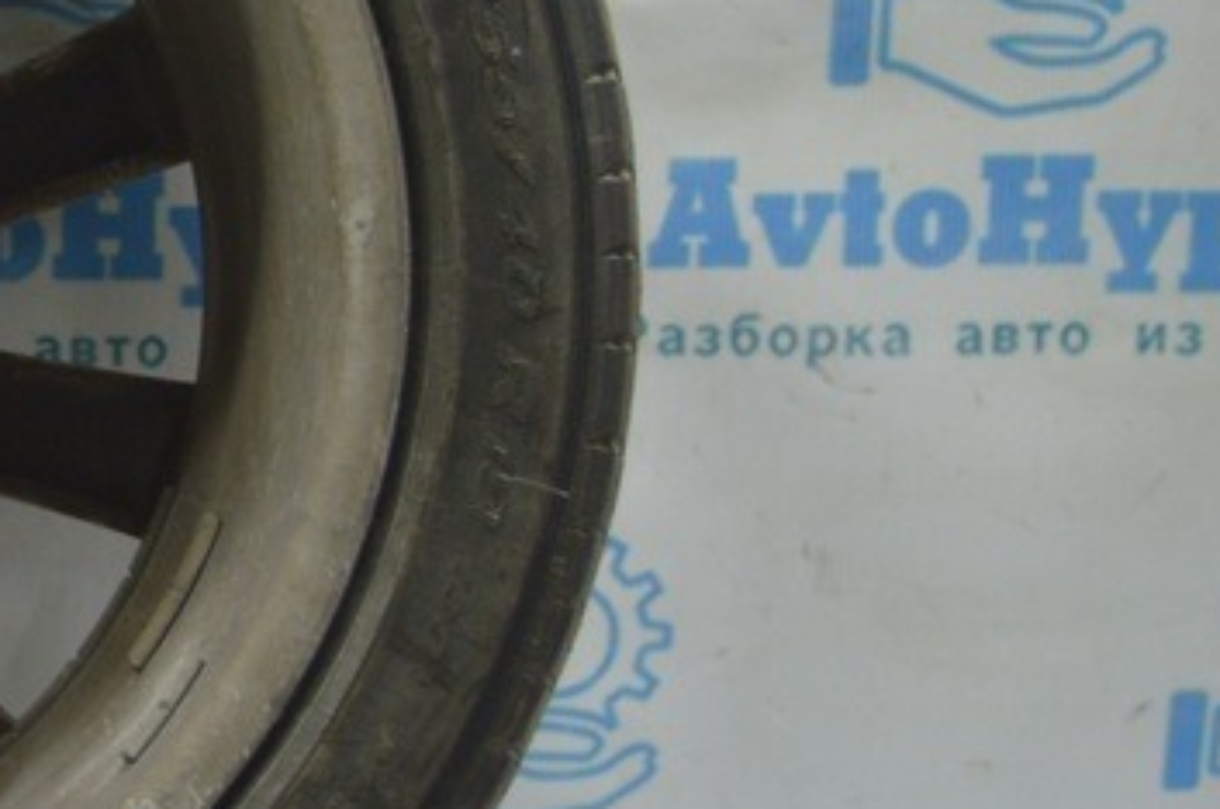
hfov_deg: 15.7
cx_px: -532
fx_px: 4127
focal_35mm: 122
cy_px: 264
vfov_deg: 11.2
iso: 400
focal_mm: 28
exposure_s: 1/40
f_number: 4.2
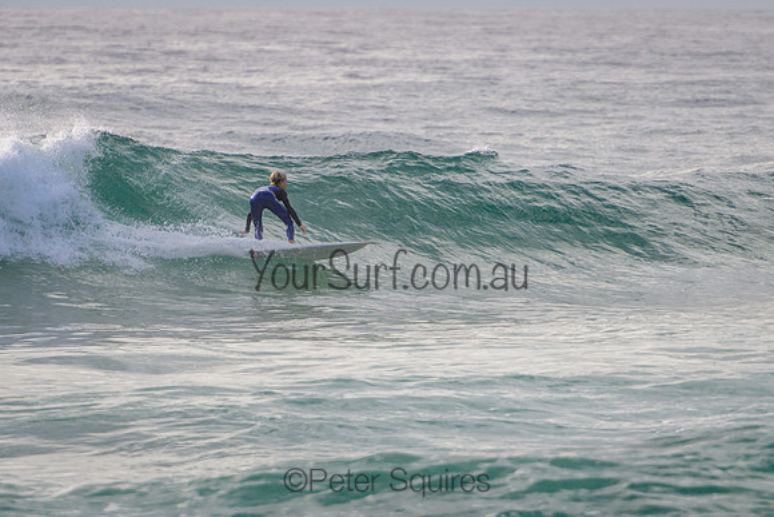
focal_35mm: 550
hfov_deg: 3.7
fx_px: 11831
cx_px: 441
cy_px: 259
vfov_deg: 2.5
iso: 250
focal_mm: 400
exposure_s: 1/2000
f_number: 5.6
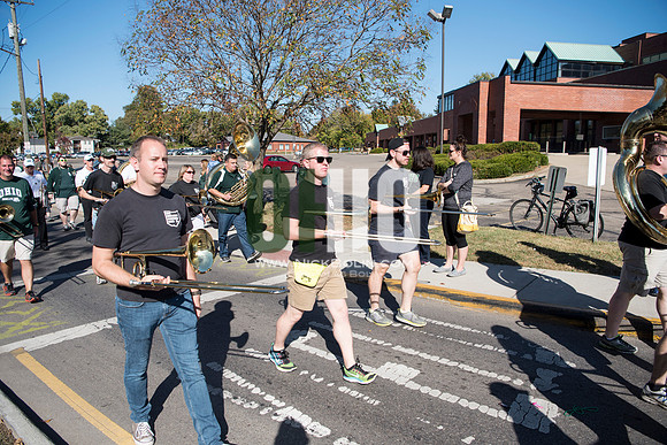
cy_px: 222
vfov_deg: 53.2
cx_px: 334
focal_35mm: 24
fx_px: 445
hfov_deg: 73.7
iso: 250
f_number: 4.5
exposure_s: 1/1600
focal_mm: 24
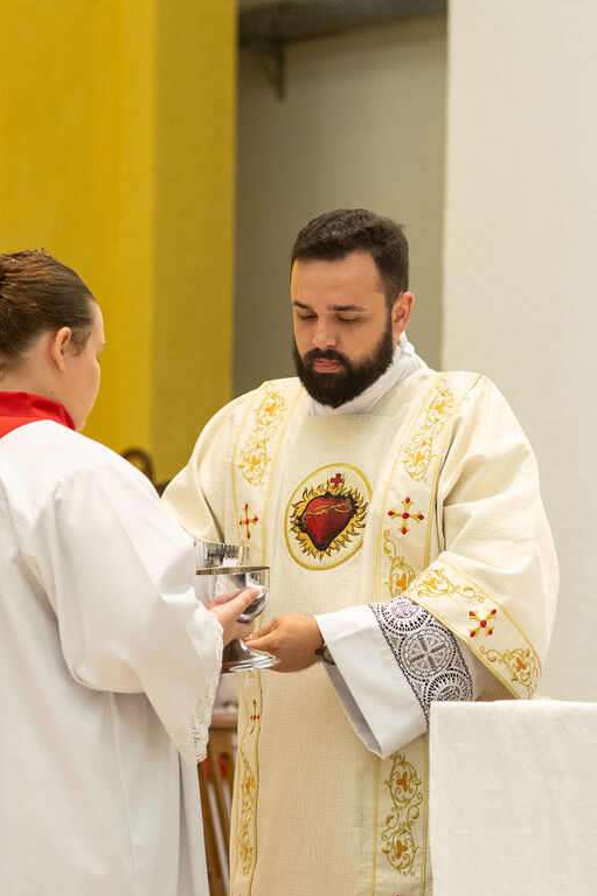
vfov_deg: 13.8
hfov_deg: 9.2
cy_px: 465
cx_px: 349
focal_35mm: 149
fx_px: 3708
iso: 2000
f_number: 3.2
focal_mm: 85
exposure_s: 1/200
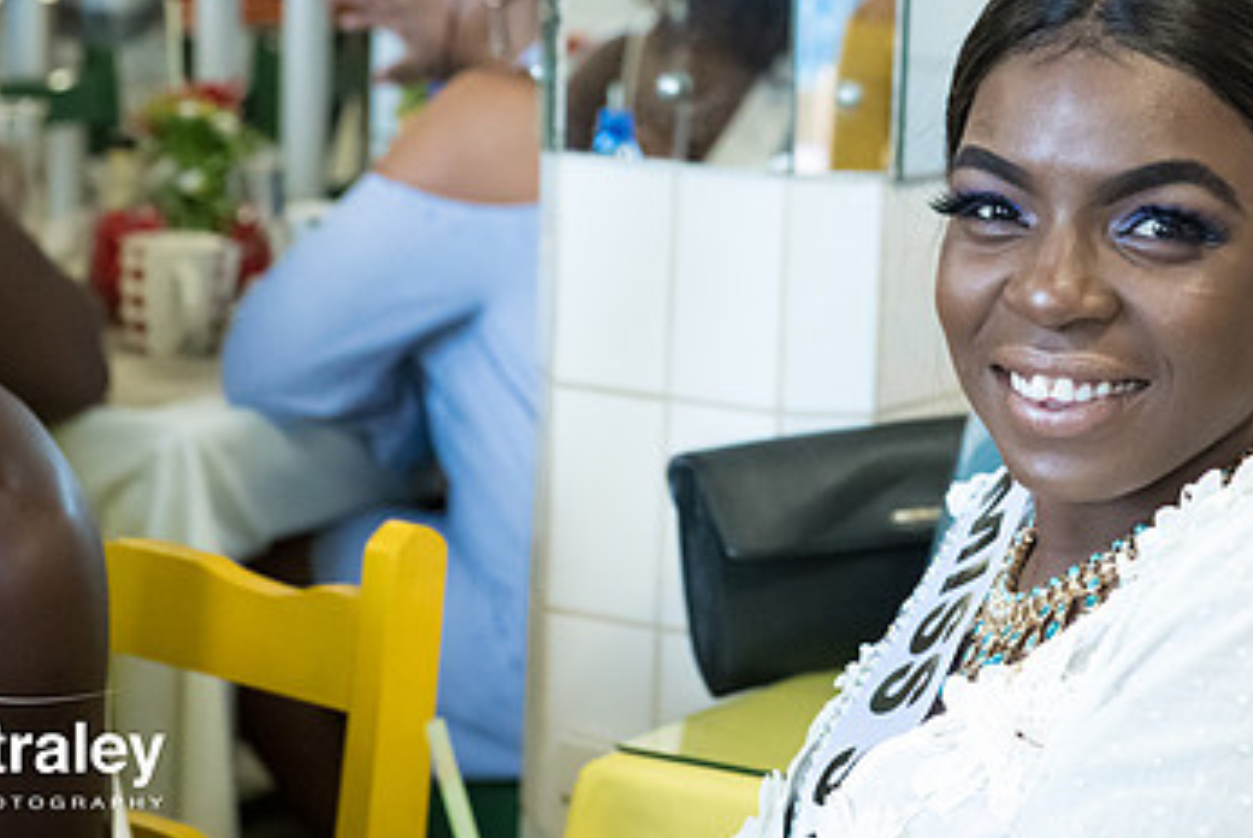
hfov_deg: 17.4
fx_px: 4076
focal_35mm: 117
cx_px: 888
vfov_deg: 11.7
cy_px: 157
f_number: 5.6
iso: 14400
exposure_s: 1/160
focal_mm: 70
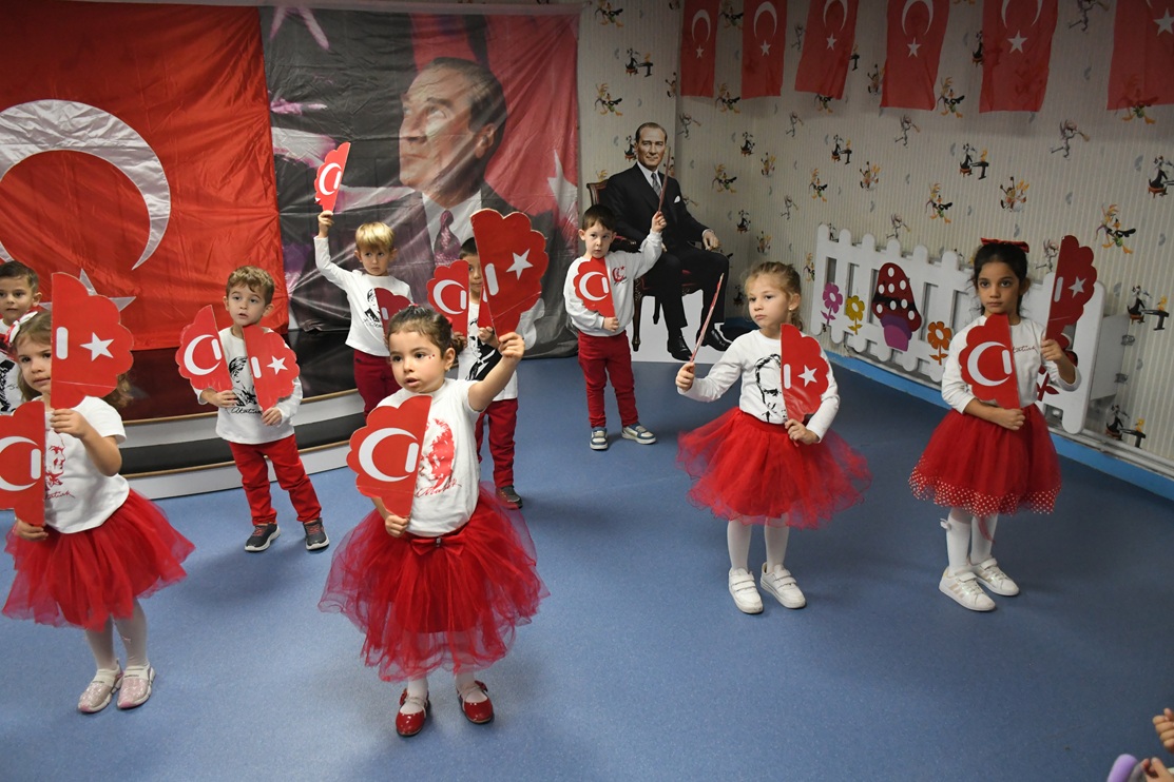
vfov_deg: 47.9
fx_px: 880
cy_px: 391
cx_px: 587
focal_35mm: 27
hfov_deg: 67.4
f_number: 4
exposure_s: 1/250
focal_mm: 18
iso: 3600
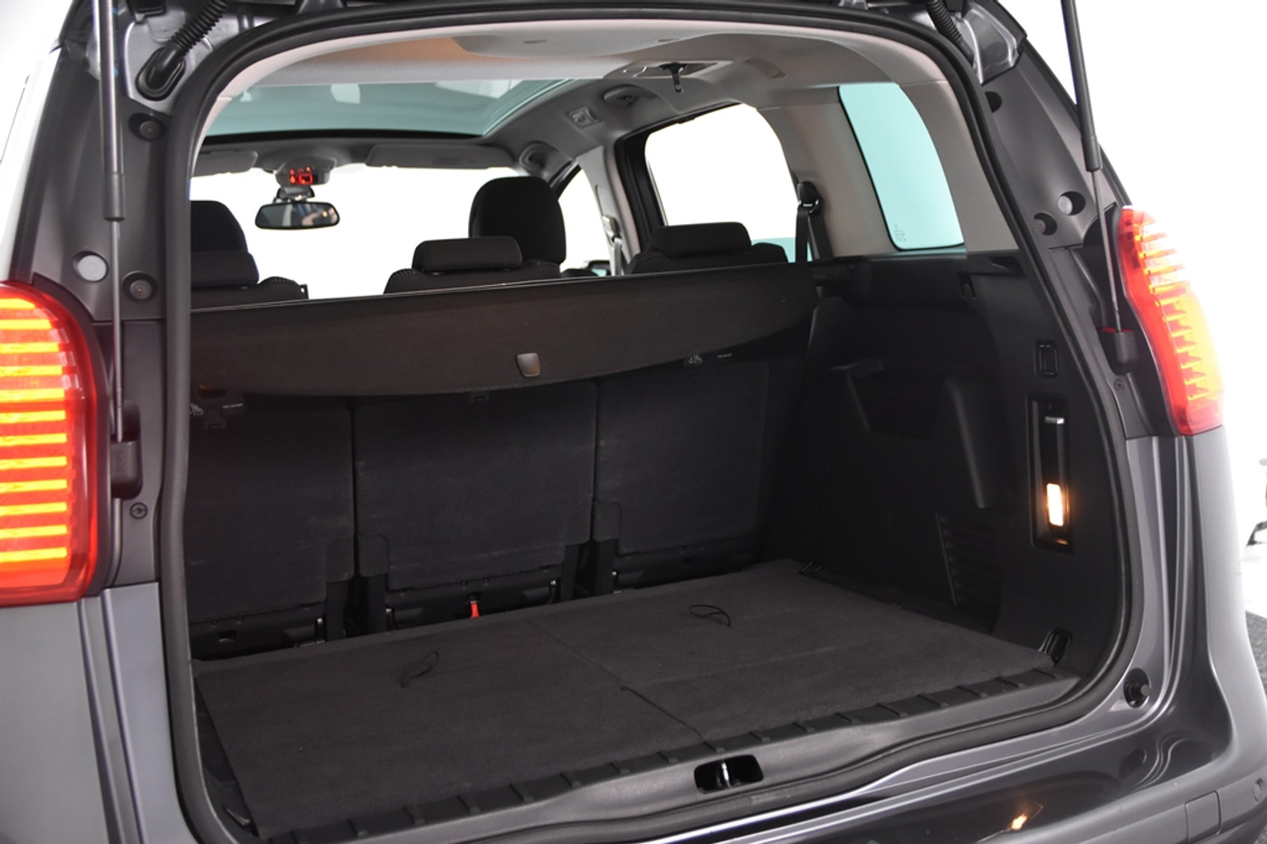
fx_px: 1372
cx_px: 634
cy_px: 422
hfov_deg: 49.6
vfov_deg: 34.2
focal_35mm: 39
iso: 1600
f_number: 3.5
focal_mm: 26
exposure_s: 1/50
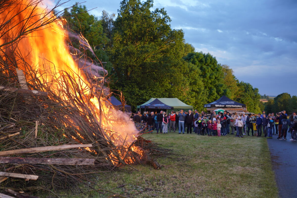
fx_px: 355
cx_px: 148
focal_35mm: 43
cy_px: 99
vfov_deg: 31.2
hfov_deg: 45.4
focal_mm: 43
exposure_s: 1/60
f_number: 4.5
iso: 160
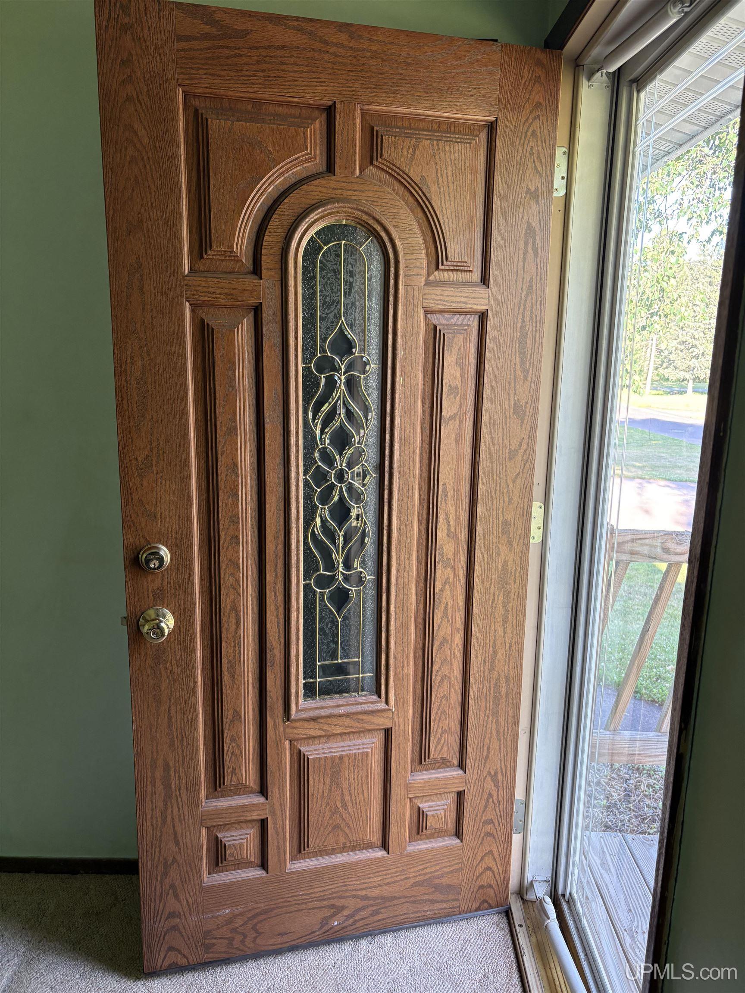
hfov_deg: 53.1
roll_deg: -1.3
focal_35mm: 26
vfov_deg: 67.3
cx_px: 372
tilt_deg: -10.8
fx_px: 746
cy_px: 496
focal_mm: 5.96
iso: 125
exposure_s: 1/60
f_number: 1.6
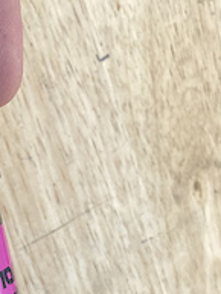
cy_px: 420
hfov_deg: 11.7
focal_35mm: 116
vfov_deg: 15.8
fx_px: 986
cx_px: -195
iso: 50
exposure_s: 1/100
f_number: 1.8
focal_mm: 3.99
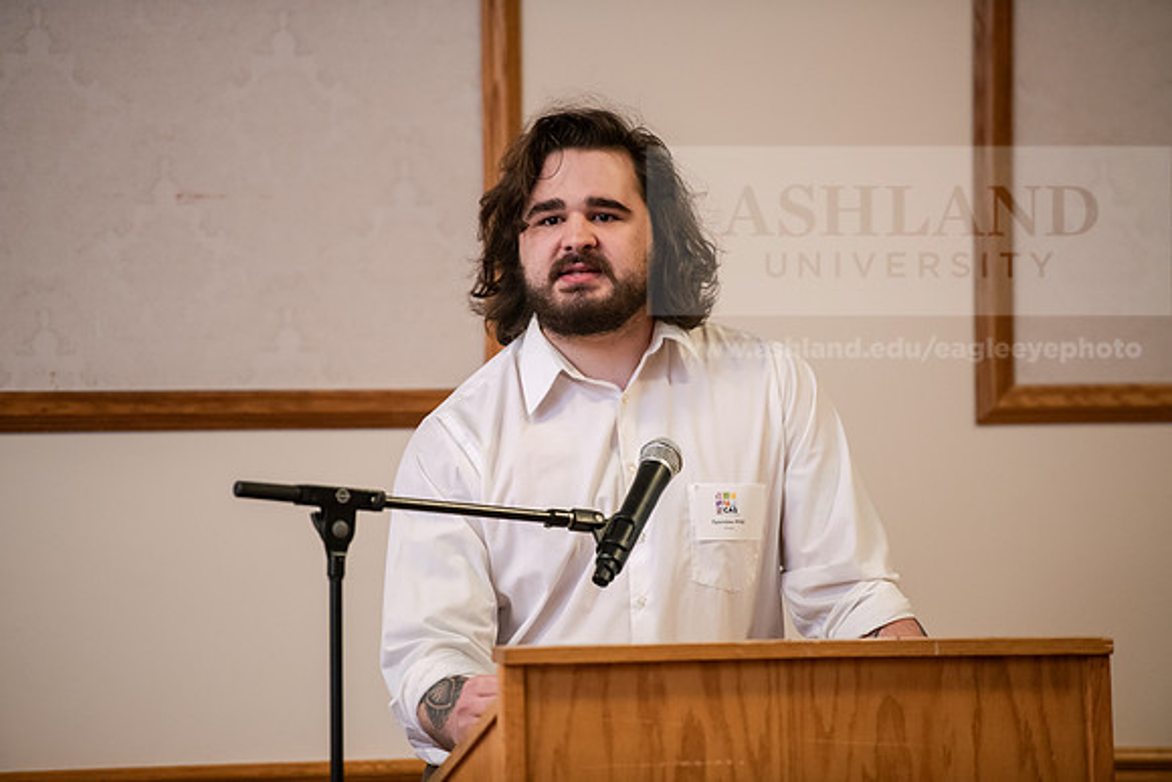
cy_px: 391
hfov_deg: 10.3
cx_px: 586
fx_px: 6512
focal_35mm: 200
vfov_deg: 6.9
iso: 2500
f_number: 2.8
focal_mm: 200
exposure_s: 1/200
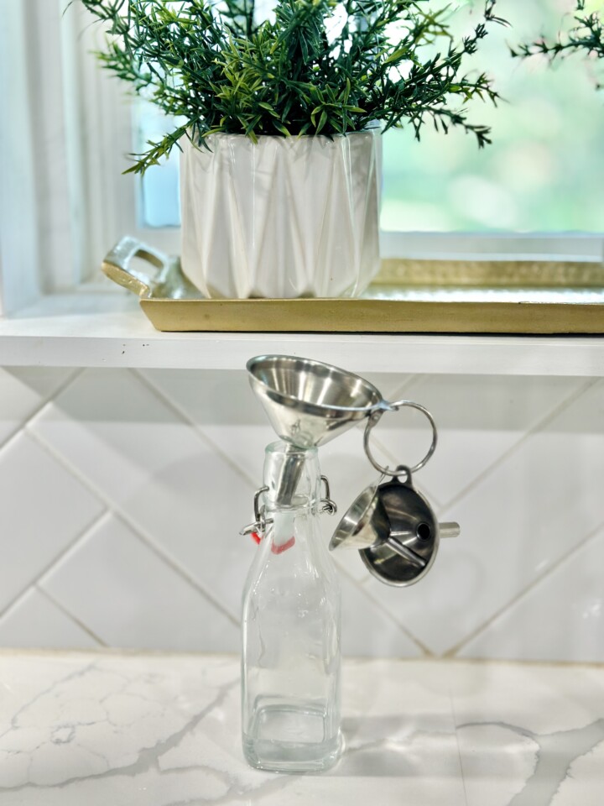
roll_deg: -0.5
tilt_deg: -14.9
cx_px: 302
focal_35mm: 48
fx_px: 1117
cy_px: 403
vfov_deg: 39.7
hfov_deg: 30.3
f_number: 1.78
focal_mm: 6.86
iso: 80
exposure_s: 1/120
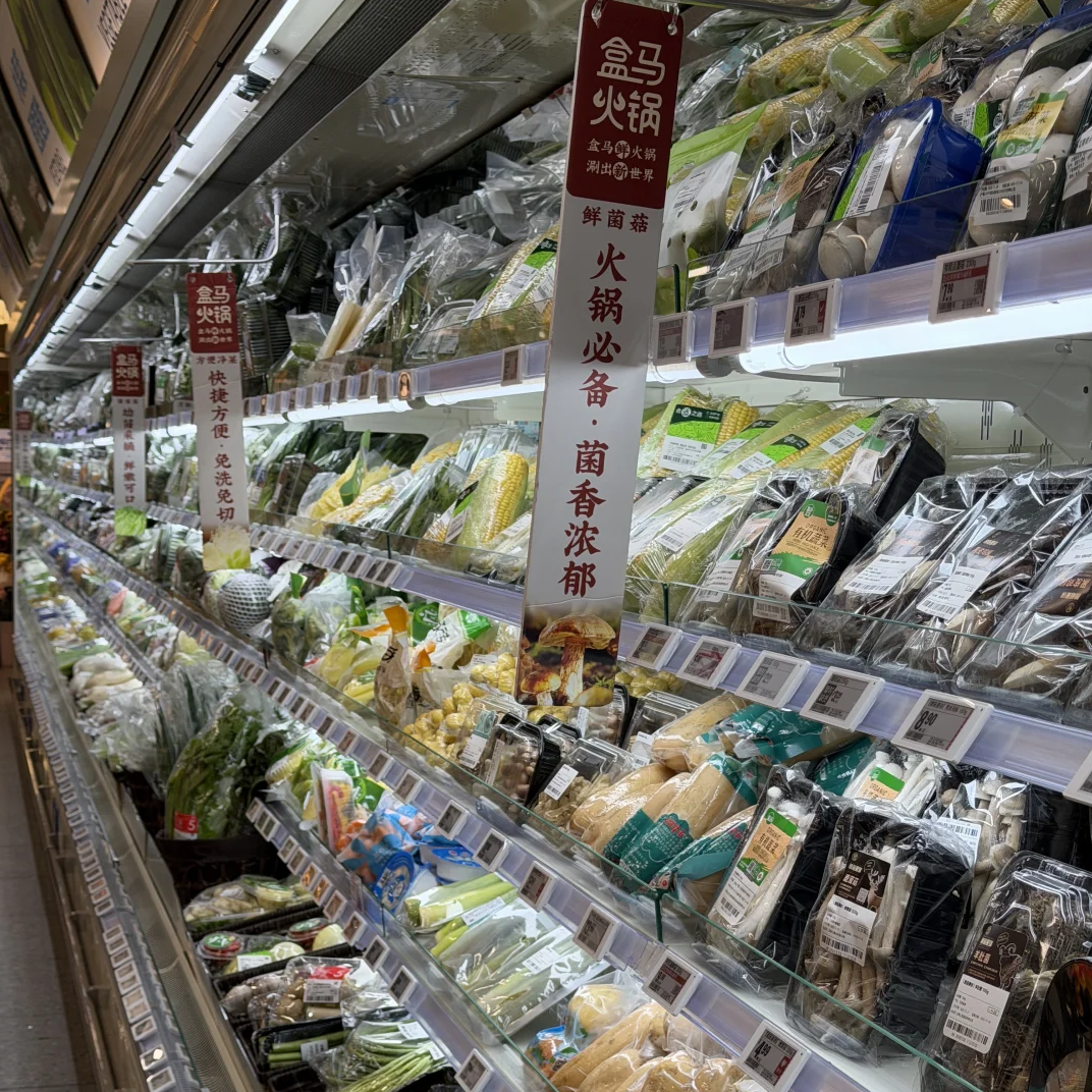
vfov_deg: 29.9
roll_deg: -0.6
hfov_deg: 30.0
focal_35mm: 57
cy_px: 698
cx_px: 544
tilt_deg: -5.8
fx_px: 2034
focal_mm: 6.76
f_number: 1.78
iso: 80
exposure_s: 1/402
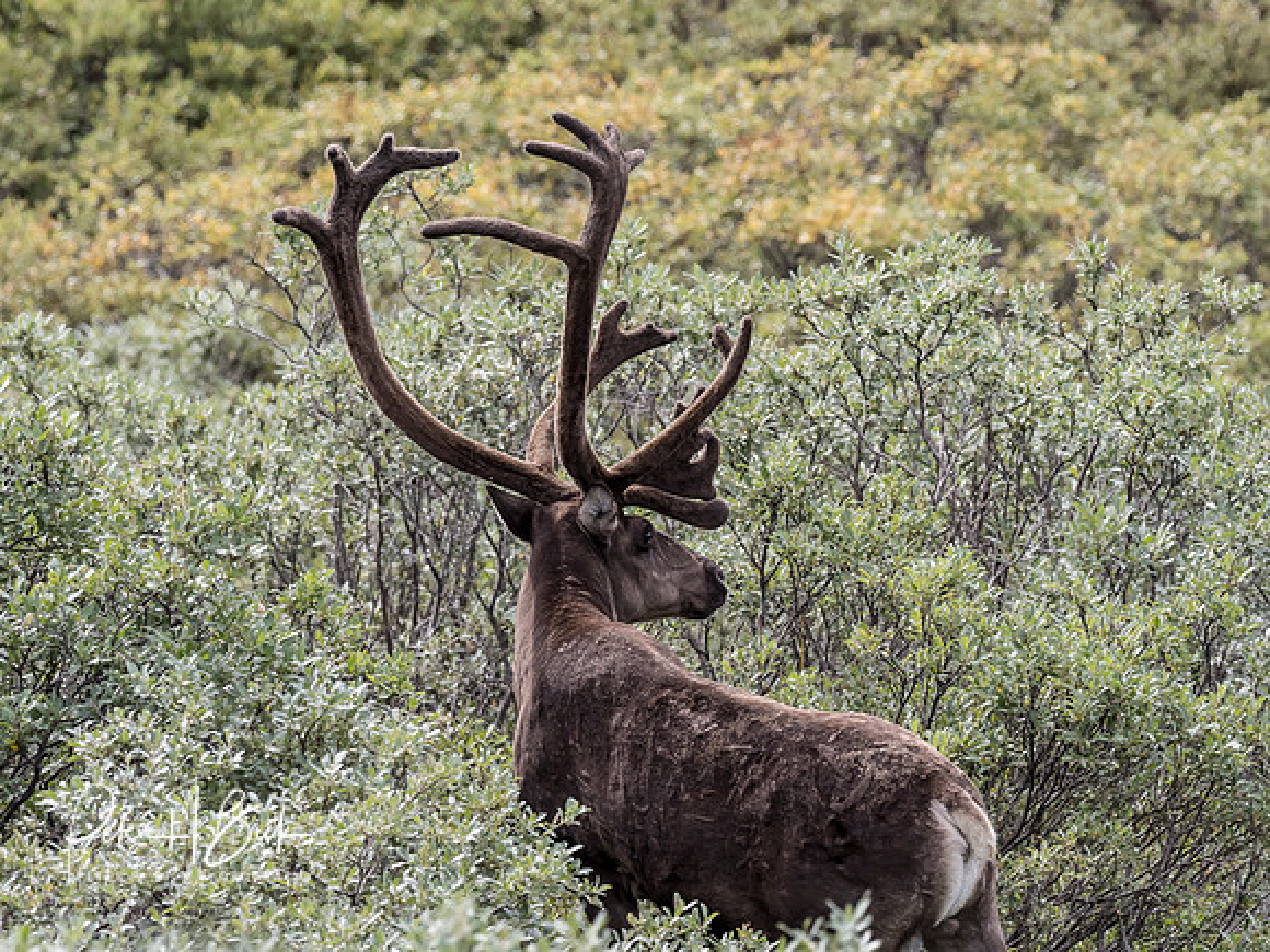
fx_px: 22050
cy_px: 476
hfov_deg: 3.3
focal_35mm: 601
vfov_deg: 2.5
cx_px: 635
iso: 500
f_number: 5
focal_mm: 300
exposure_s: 1/800
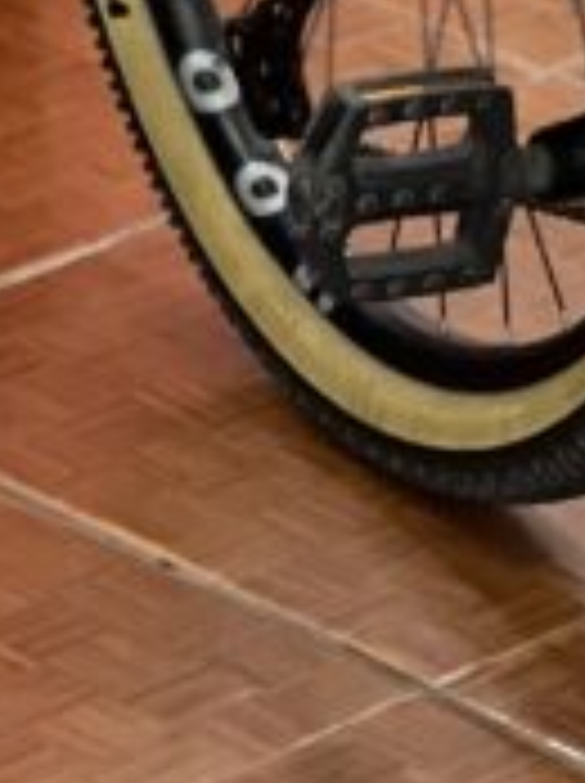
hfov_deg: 3.4
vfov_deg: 4.6
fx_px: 9623
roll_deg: +0.8
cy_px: -418
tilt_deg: -18.5
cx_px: 1431
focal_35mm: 426
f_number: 2.8
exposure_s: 1/40
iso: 400
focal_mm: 9
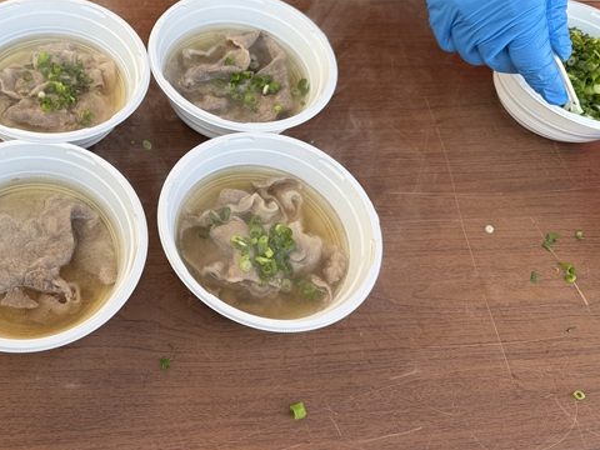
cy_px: 166
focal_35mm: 37
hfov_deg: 48.3
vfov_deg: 38.4
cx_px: 152
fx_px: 641
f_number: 1.78
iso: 80
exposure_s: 1/350
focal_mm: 6.76
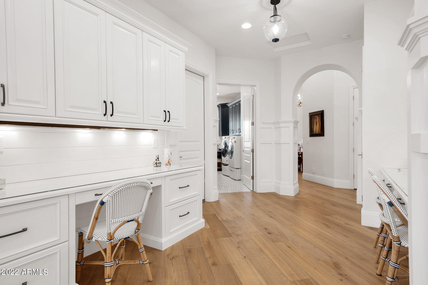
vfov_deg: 64.6
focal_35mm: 19
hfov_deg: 86.9
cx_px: 214
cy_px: 142
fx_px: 226
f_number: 8
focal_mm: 19
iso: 80
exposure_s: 1/2
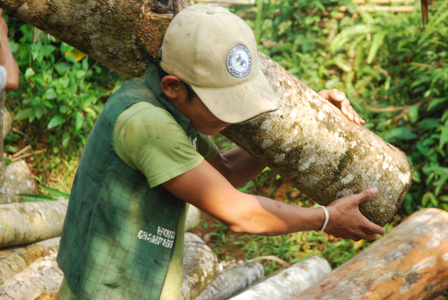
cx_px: 224
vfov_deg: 13.1
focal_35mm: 105
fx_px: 1308
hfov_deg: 19.4
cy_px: 150
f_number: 4.5
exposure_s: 1/250
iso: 400
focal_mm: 70
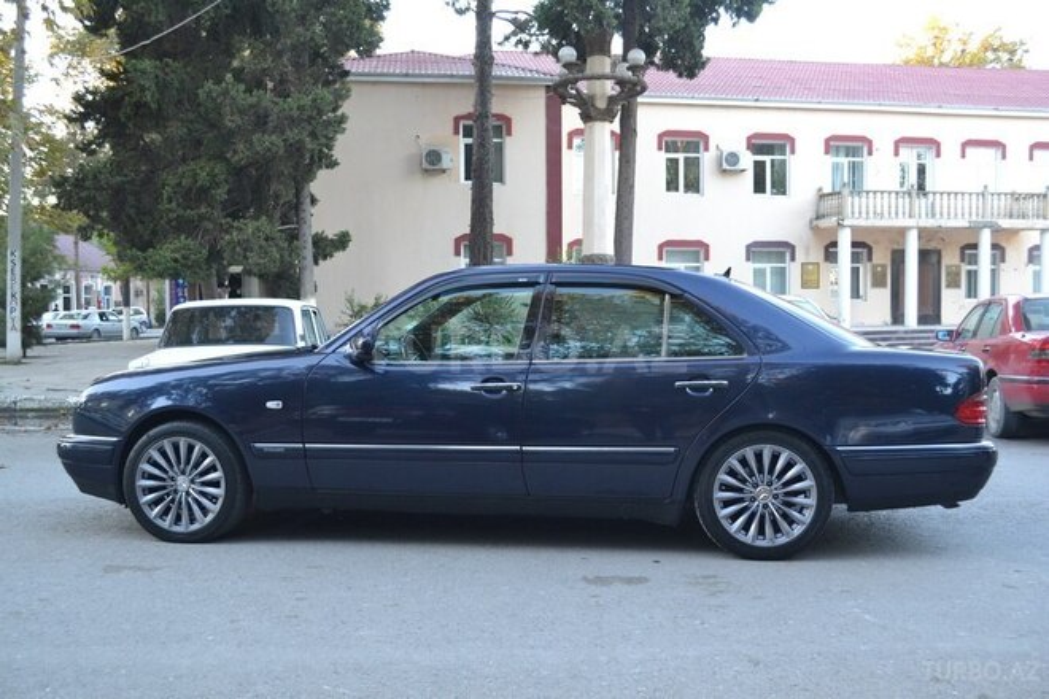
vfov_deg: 40.0
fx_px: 962
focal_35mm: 33
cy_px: 350
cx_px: 524
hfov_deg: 57.2
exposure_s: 1/30
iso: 500
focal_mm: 22
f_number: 5.6
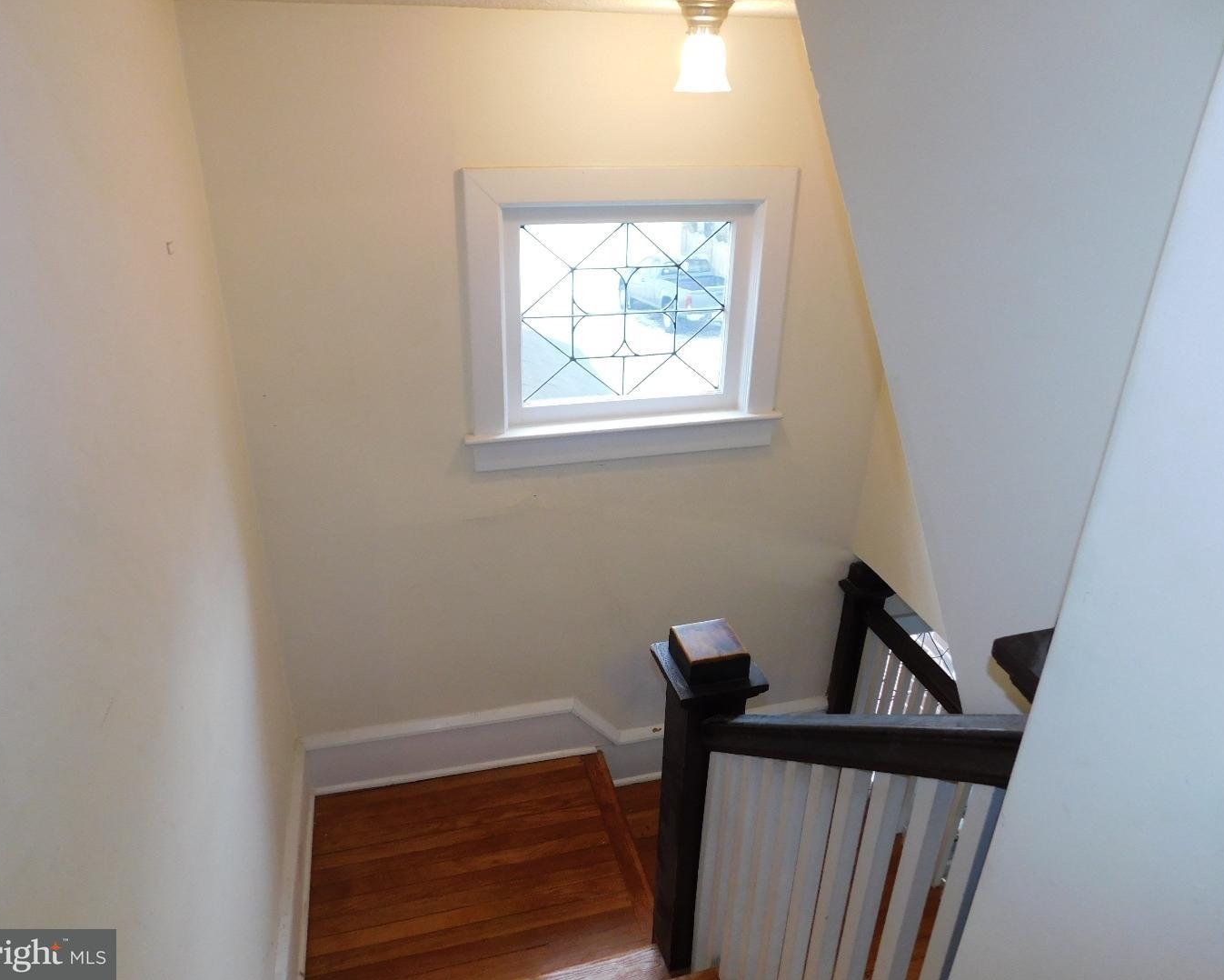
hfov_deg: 70.3
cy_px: 490
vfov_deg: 58.8
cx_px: 612
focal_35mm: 24
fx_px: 870
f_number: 3
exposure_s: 1/30
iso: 200
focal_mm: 4
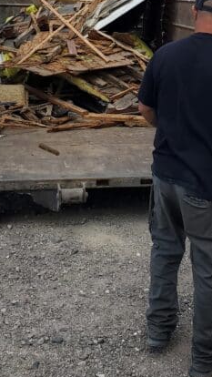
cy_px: 90
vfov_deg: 29.6
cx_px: 146
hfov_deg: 17.2
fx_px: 699
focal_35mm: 70
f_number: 2.4
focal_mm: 4.3
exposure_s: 1/628
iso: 50
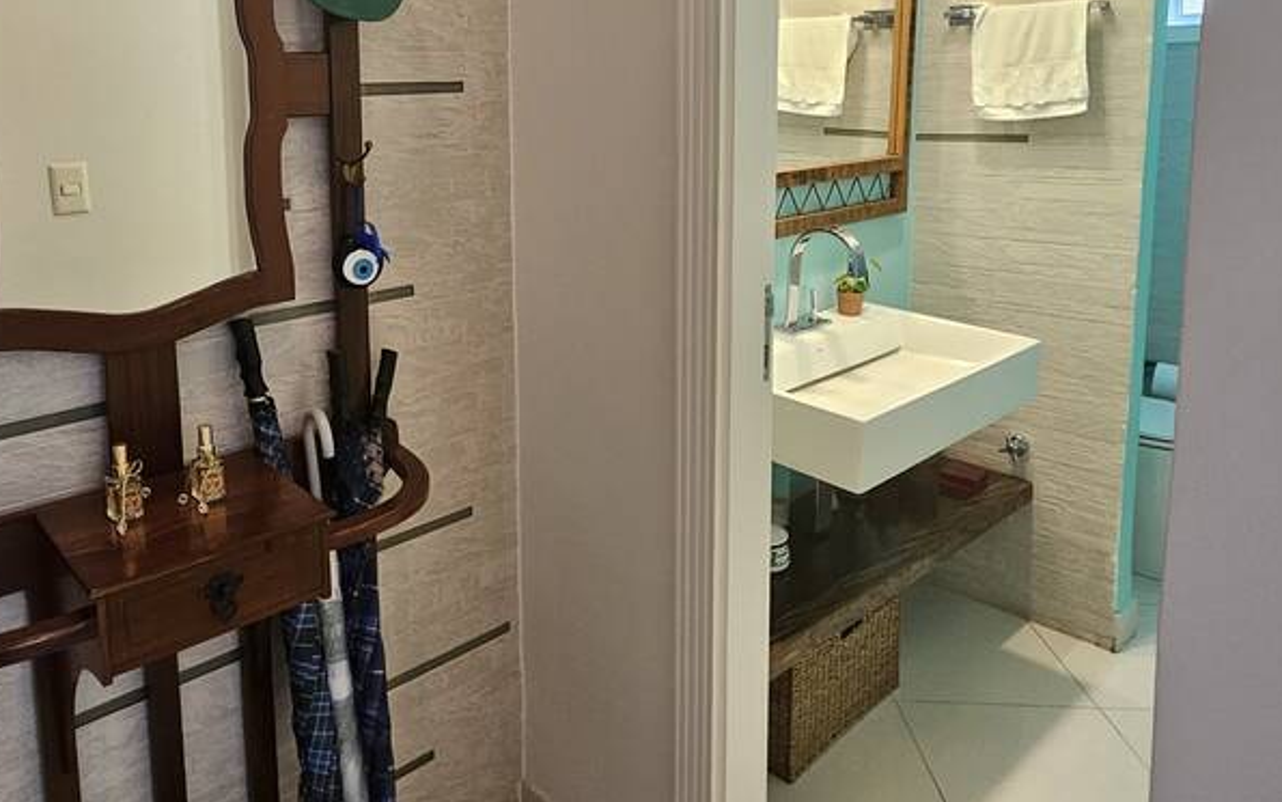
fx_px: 874
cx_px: 496
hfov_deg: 71.6
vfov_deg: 47.7
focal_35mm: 25
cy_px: 213
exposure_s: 1/60
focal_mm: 2.2
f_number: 2.2
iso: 250
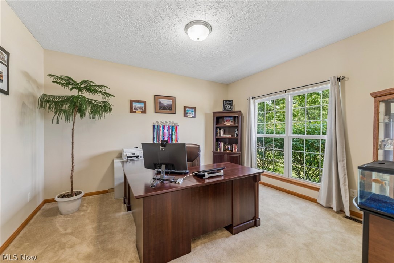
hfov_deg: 104.3
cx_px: 197
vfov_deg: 81.2
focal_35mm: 14
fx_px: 153
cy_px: 132
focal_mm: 14
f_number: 5
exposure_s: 1/20
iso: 200
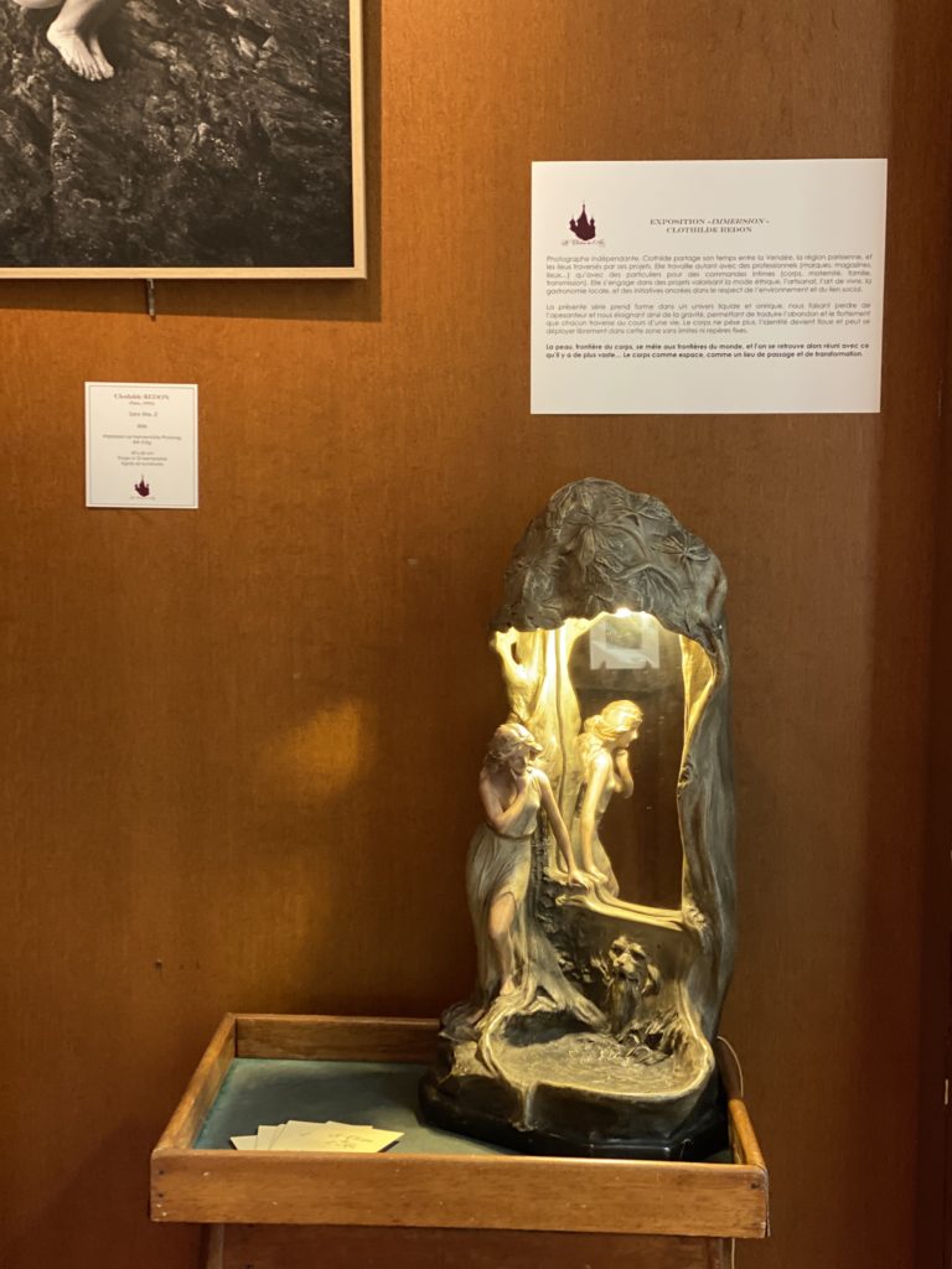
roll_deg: -0.2
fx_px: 1907
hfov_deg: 28.0
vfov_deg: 36.8
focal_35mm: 52
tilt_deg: -4.6
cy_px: 634
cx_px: 476
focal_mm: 6
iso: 250
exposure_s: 1/33
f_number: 2
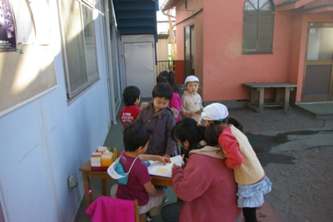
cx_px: 166
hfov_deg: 67.4
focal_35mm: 27
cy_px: 111
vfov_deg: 48.0
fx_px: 250
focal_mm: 18
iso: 200
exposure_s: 1/90
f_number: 5.6
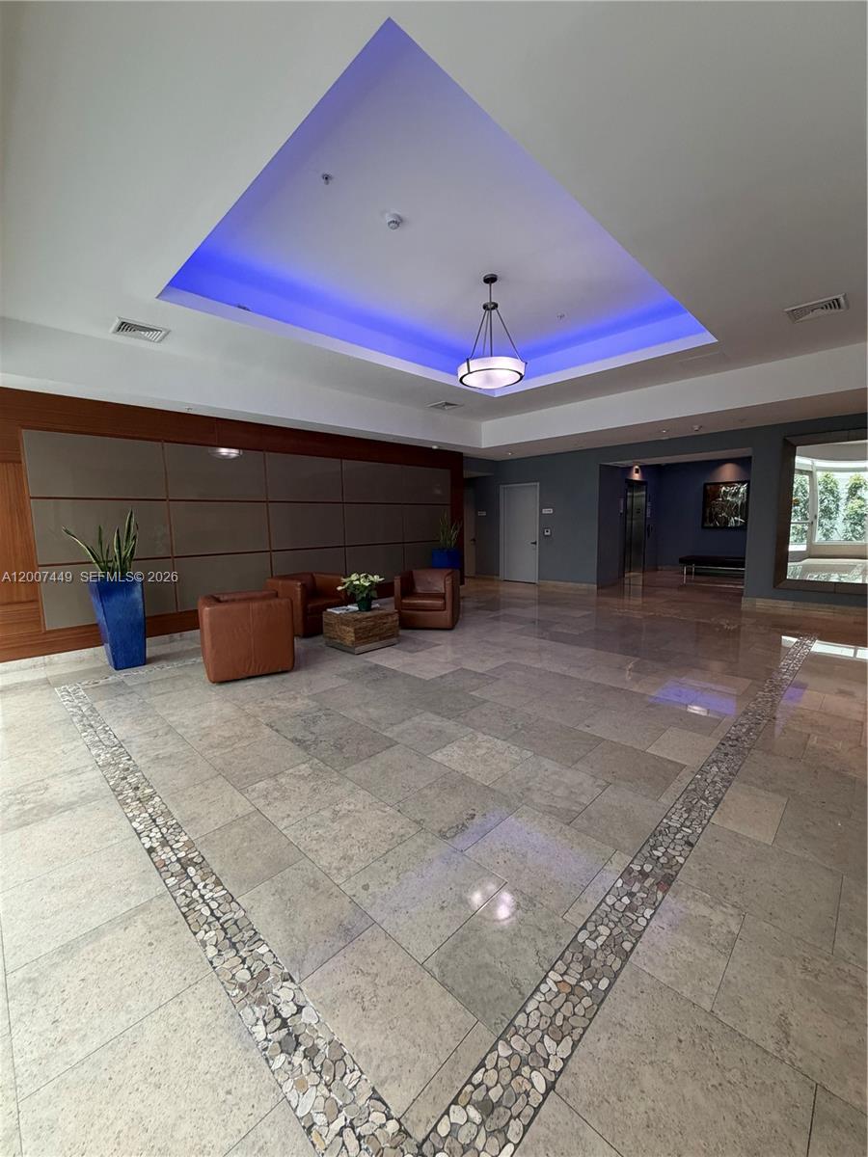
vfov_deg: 102.1
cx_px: 434
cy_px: 578
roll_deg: +0.9
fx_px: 468
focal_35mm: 14
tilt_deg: -5.8
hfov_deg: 85.7
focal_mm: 2.22
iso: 320
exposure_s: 1/120
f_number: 2.2
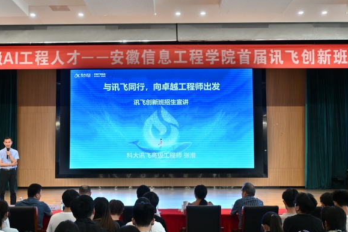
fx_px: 461
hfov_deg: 41.3
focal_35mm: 48
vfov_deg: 28.2
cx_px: 160
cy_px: 124
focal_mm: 23
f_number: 4.2
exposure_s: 1/80
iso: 400
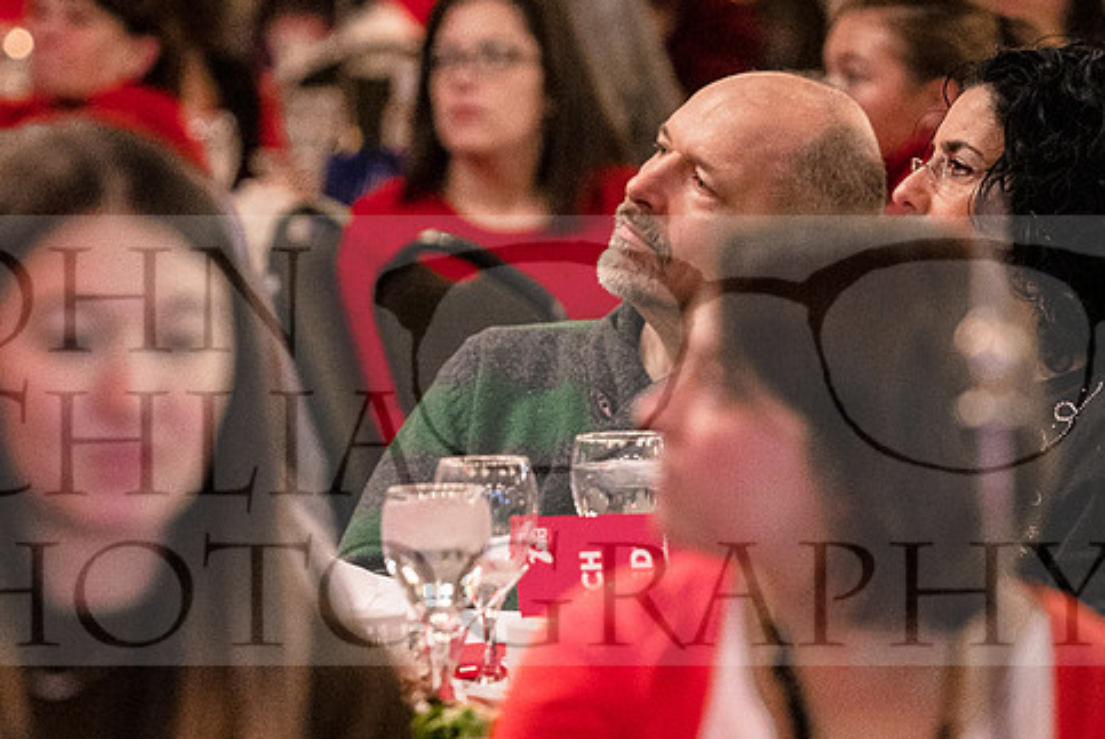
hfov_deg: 5.7
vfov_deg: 3.8
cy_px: 317
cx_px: 492
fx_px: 11060
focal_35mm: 360
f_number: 4
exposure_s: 1/100
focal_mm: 200
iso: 6400
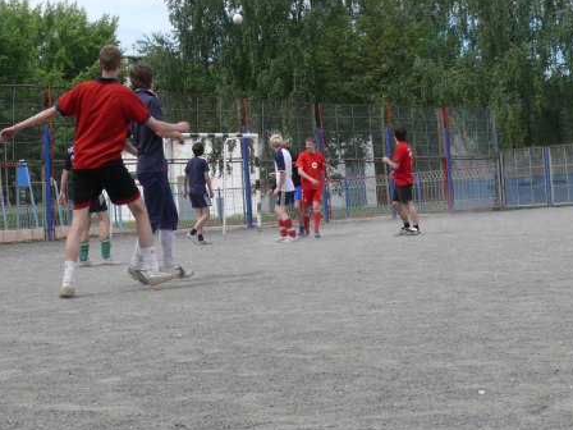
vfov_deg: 21.0
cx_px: 253
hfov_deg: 27.8
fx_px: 1159
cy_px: 182
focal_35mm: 70
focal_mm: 9.7
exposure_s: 1/320
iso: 100
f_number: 5.6
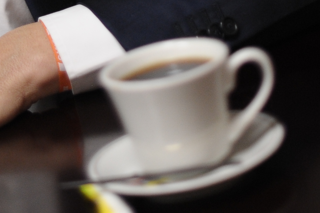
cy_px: -245
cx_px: 7
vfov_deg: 6.0
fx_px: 1955
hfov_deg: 9.3
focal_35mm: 220
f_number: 1.6
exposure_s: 1/640
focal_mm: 50
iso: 1250
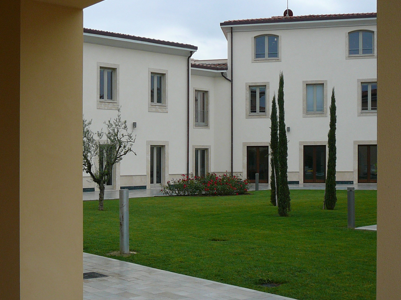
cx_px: 169
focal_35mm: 49
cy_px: 178
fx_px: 568
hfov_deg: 38.8
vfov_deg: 29.6
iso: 80
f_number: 2.8
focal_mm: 5.2
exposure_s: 1/800
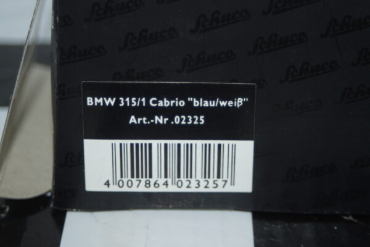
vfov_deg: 13.0
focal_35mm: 105
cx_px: 185
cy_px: 124
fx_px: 1079
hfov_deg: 19.5
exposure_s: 1/60
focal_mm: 70
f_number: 5.6
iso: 200
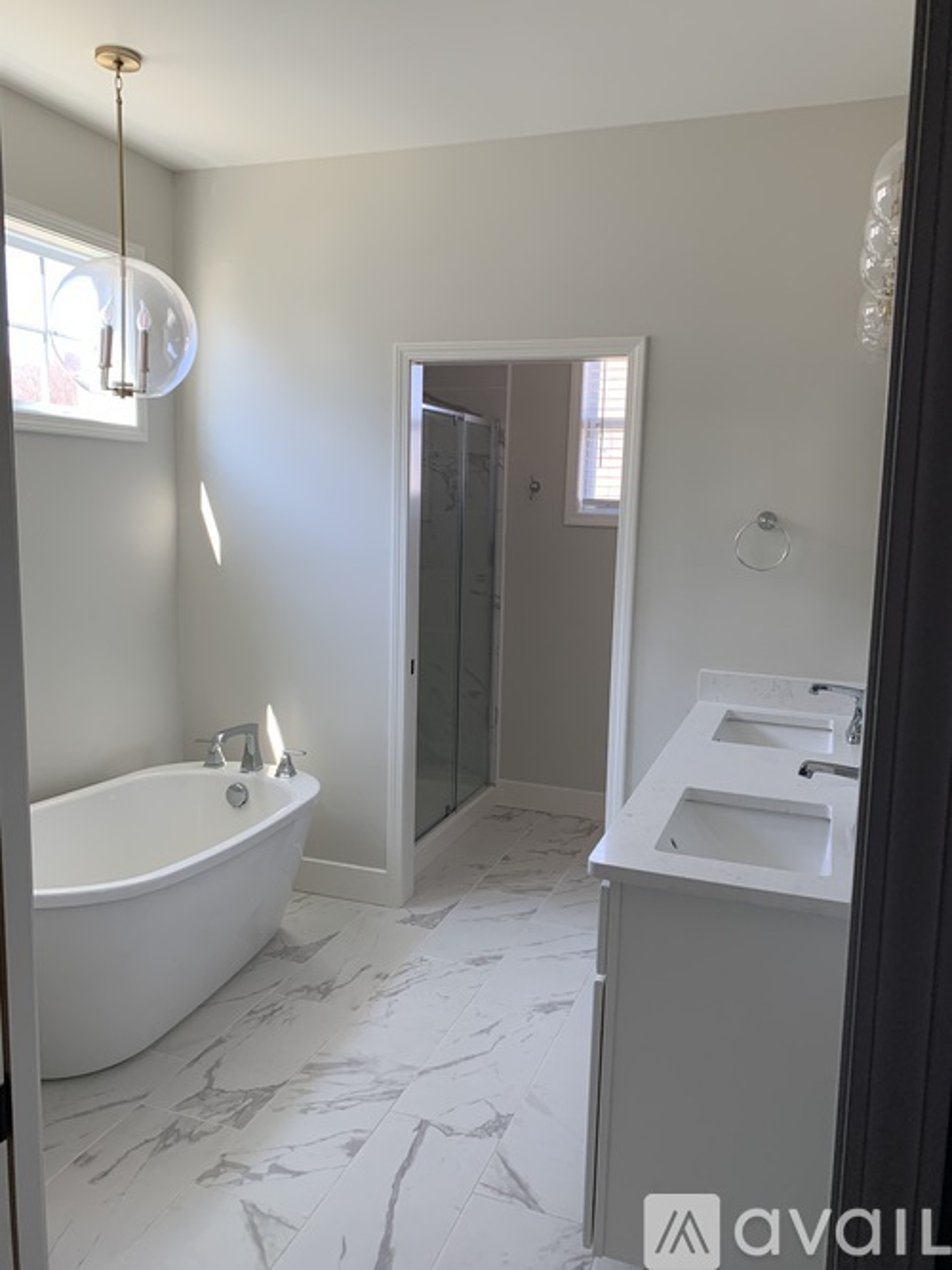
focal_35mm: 26
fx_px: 954
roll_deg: +0.1
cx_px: 476
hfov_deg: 53.0
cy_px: 635
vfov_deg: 67.3
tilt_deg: -6.7
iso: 80
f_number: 1.8
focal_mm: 4.25
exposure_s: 1/121
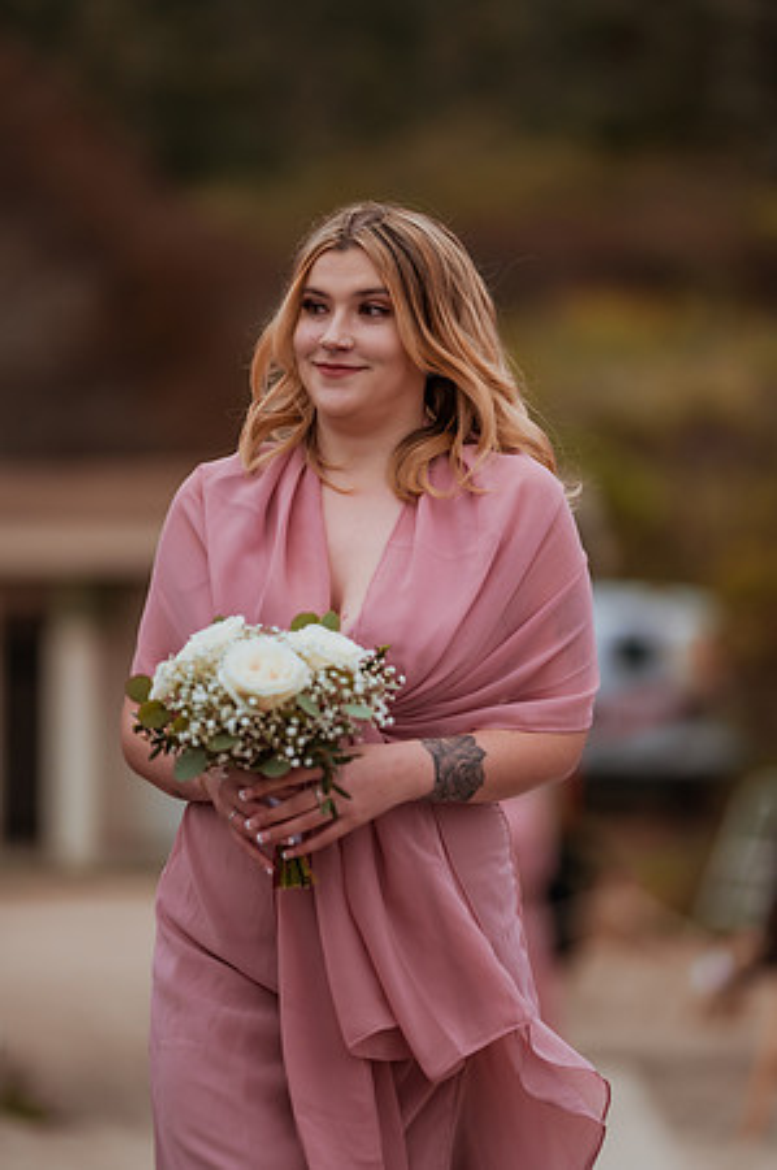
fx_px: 4380
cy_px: 585
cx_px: 388
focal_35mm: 135
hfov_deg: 10.1
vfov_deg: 15.2
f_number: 1.8
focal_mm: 135
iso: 500
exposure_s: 1/3200
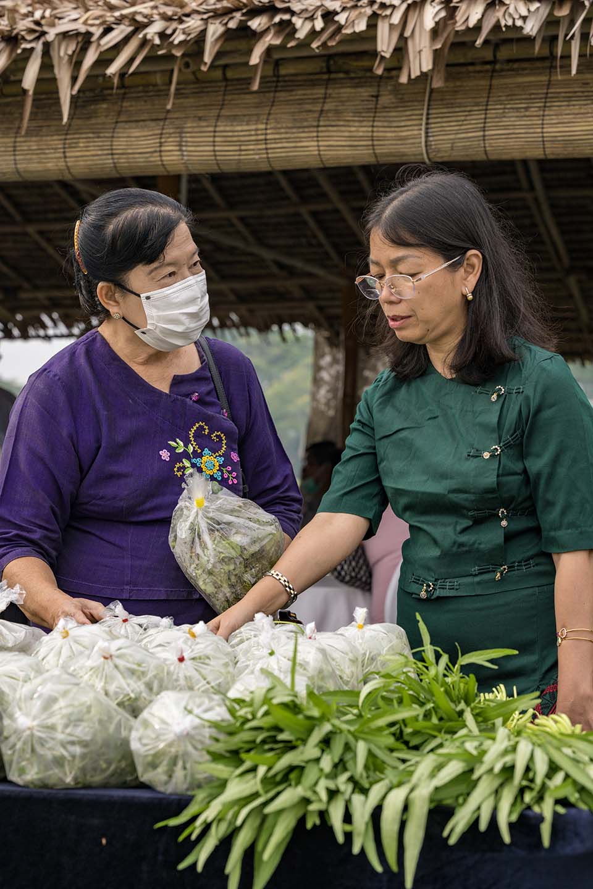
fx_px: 1729
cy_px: 444
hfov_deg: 19.5
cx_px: 296
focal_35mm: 70
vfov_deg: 28.8
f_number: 5.6
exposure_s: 1/320
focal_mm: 70
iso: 220
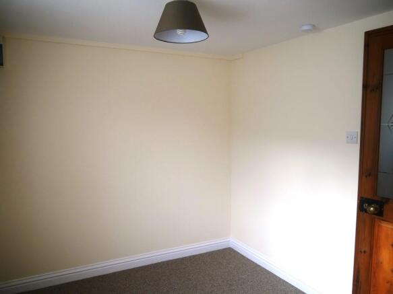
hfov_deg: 63.5
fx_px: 318
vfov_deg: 49.7
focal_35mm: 28
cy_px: 147
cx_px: 196
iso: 400
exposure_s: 1/60
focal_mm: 14
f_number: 3.5
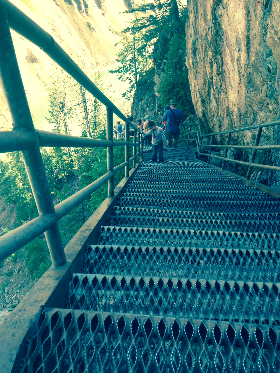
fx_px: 356
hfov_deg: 42.9
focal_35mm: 33
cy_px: 186
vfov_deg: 55.4
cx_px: 140
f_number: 2.4
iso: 50
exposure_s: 1/163
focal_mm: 4.12
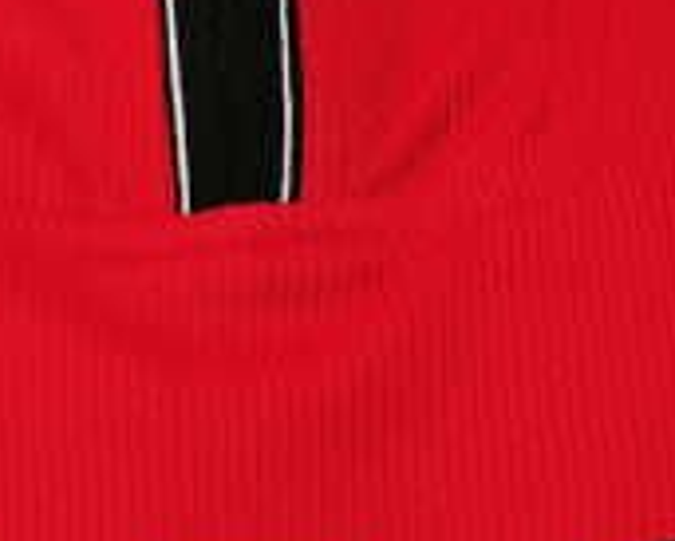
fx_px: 2738
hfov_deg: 14.0
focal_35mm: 137
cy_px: 770
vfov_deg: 10.9
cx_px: 178
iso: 125
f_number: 1.8
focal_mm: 5.58
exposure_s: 1/60
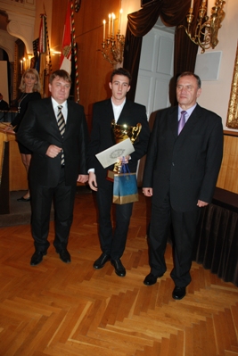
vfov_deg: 67.3
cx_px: 119
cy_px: 178
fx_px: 267
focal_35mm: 27
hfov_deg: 48.0
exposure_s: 1/60
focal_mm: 18
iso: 400
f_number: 4
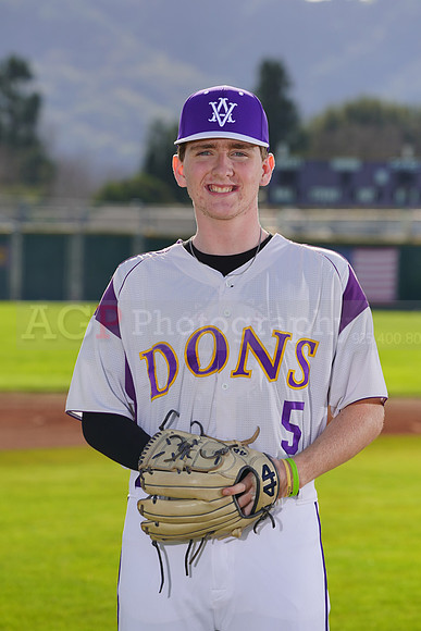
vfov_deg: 9.1
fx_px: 3962
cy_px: 316
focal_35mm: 226
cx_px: 210
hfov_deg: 6.1
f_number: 9
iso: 100
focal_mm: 226
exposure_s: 1/250
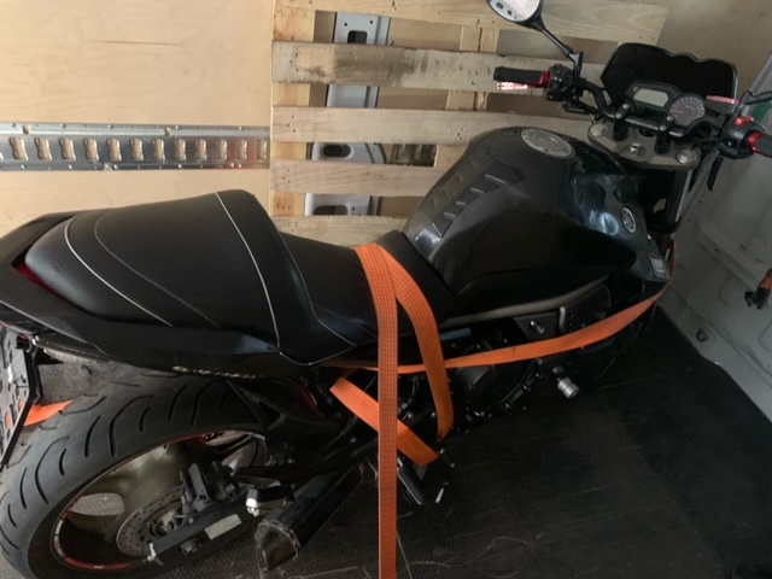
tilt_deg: -42.2
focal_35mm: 26
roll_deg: -5.8
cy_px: 290
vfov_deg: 53.1
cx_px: 386
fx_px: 580
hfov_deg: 67.3
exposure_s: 1/17
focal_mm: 4.25
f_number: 1.8
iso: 640
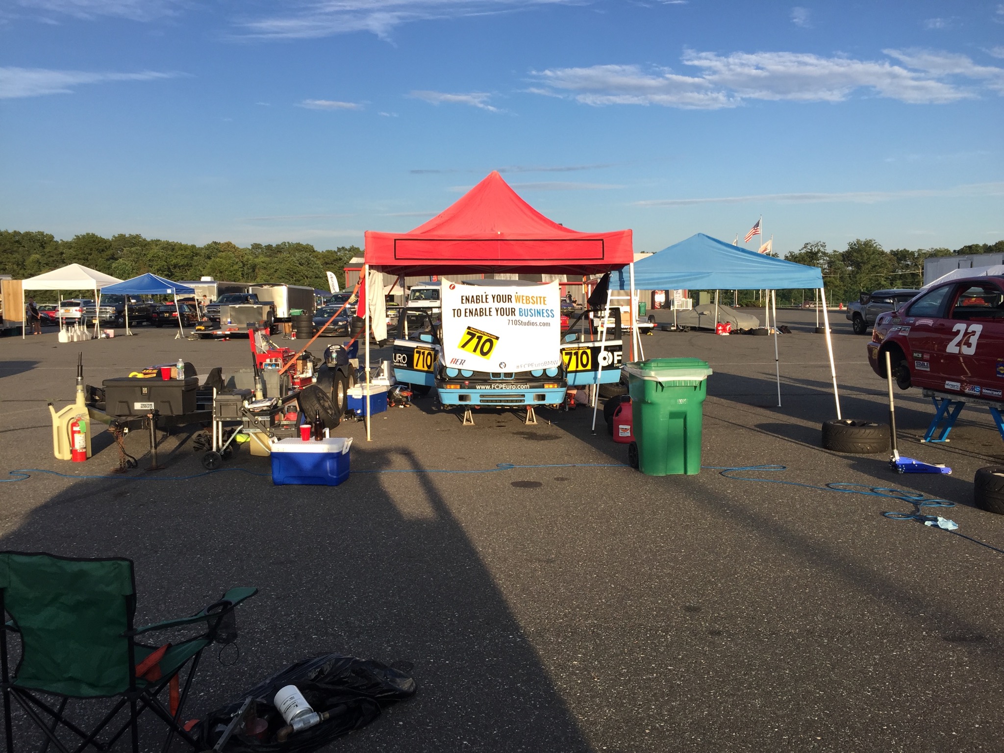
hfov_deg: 61.7
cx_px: 502
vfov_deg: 48.2
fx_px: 841
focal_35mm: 29
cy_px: 376
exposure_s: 1/807
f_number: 2.2
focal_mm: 4.15
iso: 32
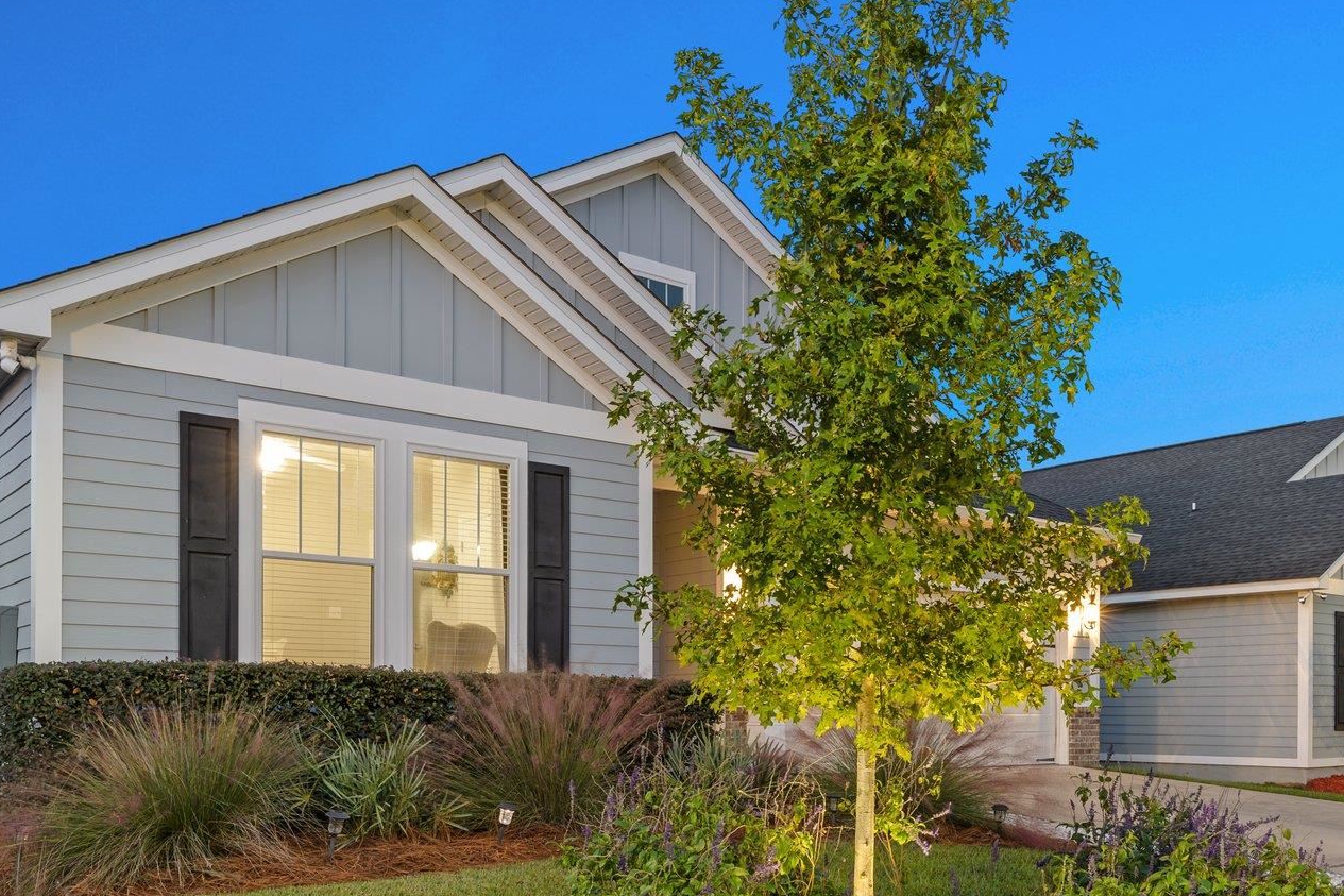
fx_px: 1269
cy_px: 687
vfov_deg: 37.8
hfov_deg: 55.0
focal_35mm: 34
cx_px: 861
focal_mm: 21
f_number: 9
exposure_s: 30
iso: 100
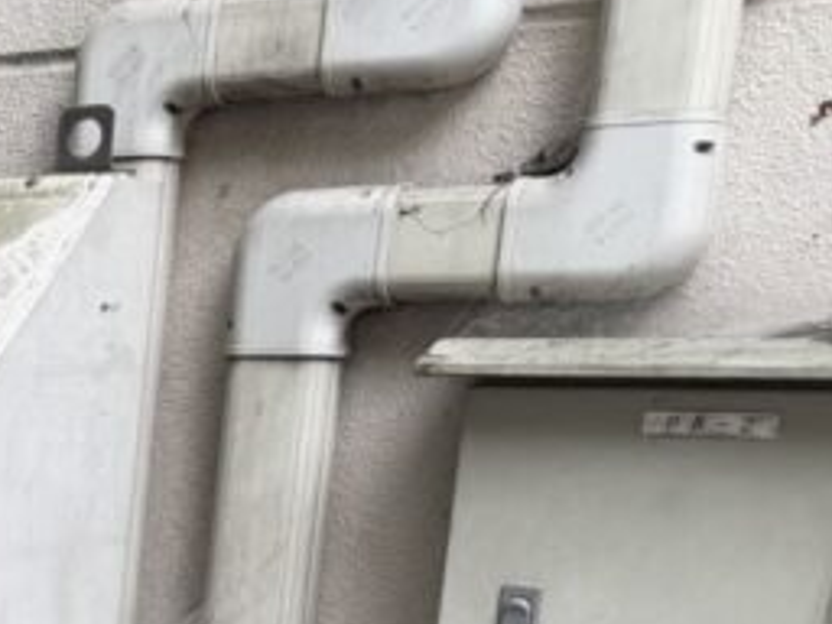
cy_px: 936
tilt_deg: -12.9
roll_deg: +0.0
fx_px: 2307
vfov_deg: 14.4
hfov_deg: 16.3
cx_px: -774
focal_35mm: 96
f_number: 1.78
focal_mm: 6.76
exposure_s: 1/275
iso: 64
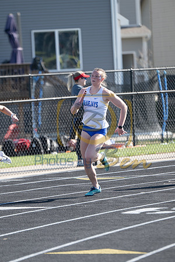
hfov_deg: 4.6
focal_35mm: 300
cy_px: 131
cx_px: 88
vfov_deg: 6.9
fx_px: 2187
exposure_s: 1/1000
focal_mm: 200
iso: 200
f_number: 3.2
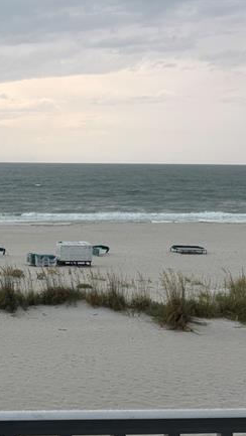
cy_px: 241
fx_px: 776
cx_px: -27
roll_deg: -1.1
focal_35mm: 67
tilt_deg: -6.4
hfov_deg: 17.4
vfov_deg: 31.4
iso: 50
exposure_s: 1/287
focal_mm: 5.96
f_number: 1.6
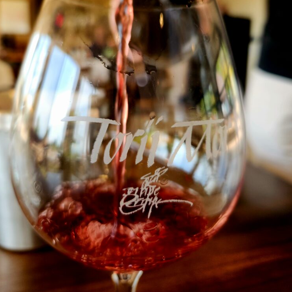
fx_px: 267
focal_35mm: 28
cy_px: 99
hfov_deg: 57.3
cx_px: 145
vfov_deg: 56.2
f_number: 1.8
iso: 40
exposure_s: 1/120
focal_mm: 5.4
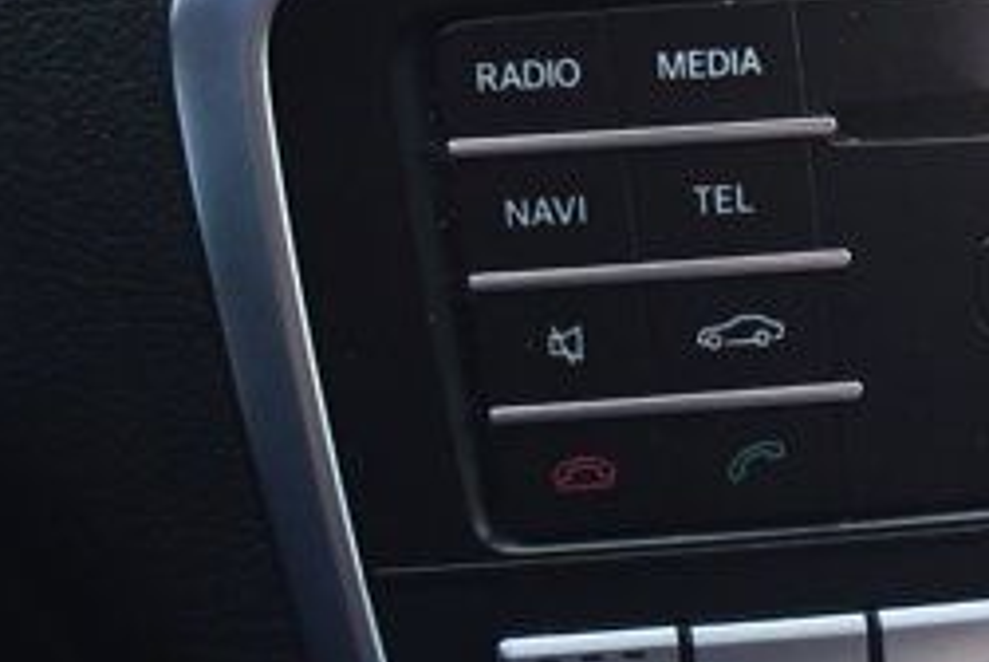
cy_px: 317
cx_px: 1154
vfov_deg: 10.6
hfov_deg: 15.2
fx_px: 3575
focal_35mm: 130
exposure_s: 1/125
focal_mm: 34
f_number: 4.5
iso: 2800
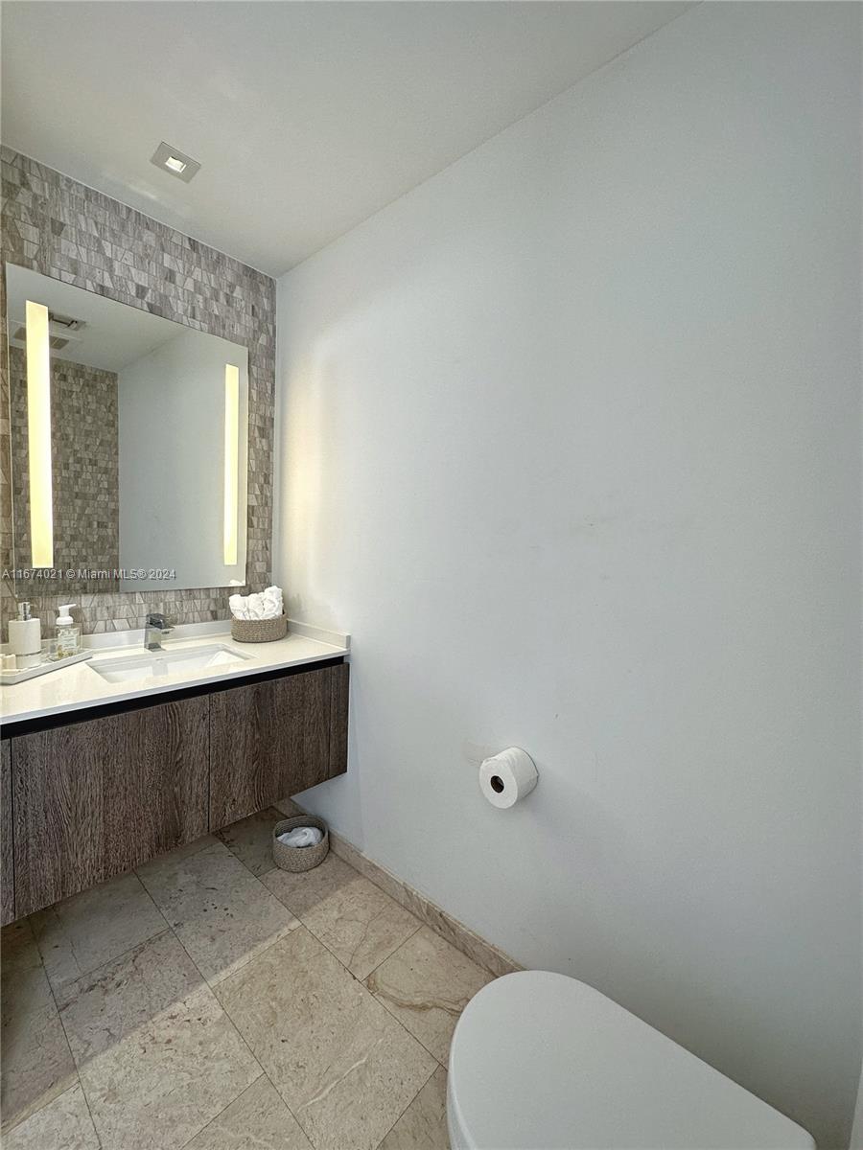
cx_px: 432
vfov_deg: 102.1
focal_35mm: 14
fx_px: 465
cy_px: 575
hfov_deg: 85.7
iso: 80
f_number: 2.2
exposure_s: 1/120
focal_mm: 2.22
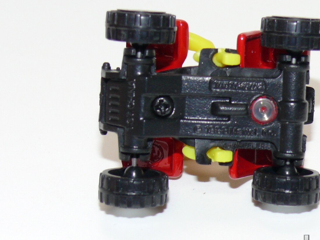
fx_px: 1386
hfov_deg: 13.1
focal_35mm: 150
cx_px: 209
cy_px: 99
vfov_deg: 9.9
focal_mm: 13.4
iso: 100
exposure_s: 1/30
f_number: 4
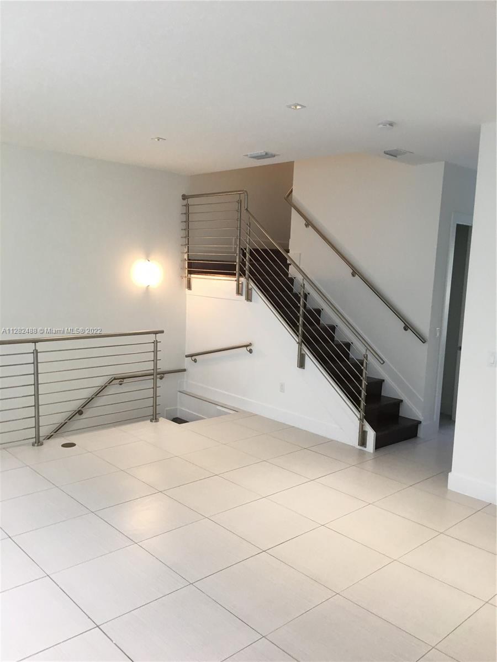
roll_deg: -2.0
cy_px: 331
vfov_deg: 61.7
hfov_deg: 48.2
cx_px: 248
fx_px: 555
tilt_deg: -3.8
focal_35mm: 29
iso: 40
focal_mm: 4.15
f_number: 2.2
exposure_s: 1/15
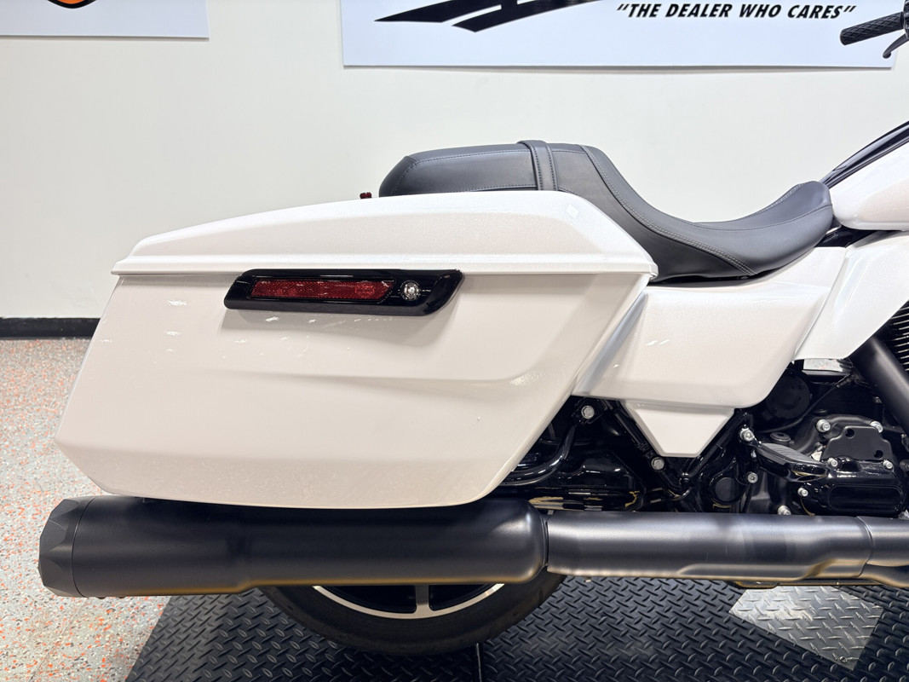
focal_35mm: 26
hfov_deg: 67.3
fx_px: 683
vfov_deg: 53.1
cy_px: 341
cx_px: 454
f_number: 1.6
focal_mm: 5.96
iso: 32
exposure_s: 1/120
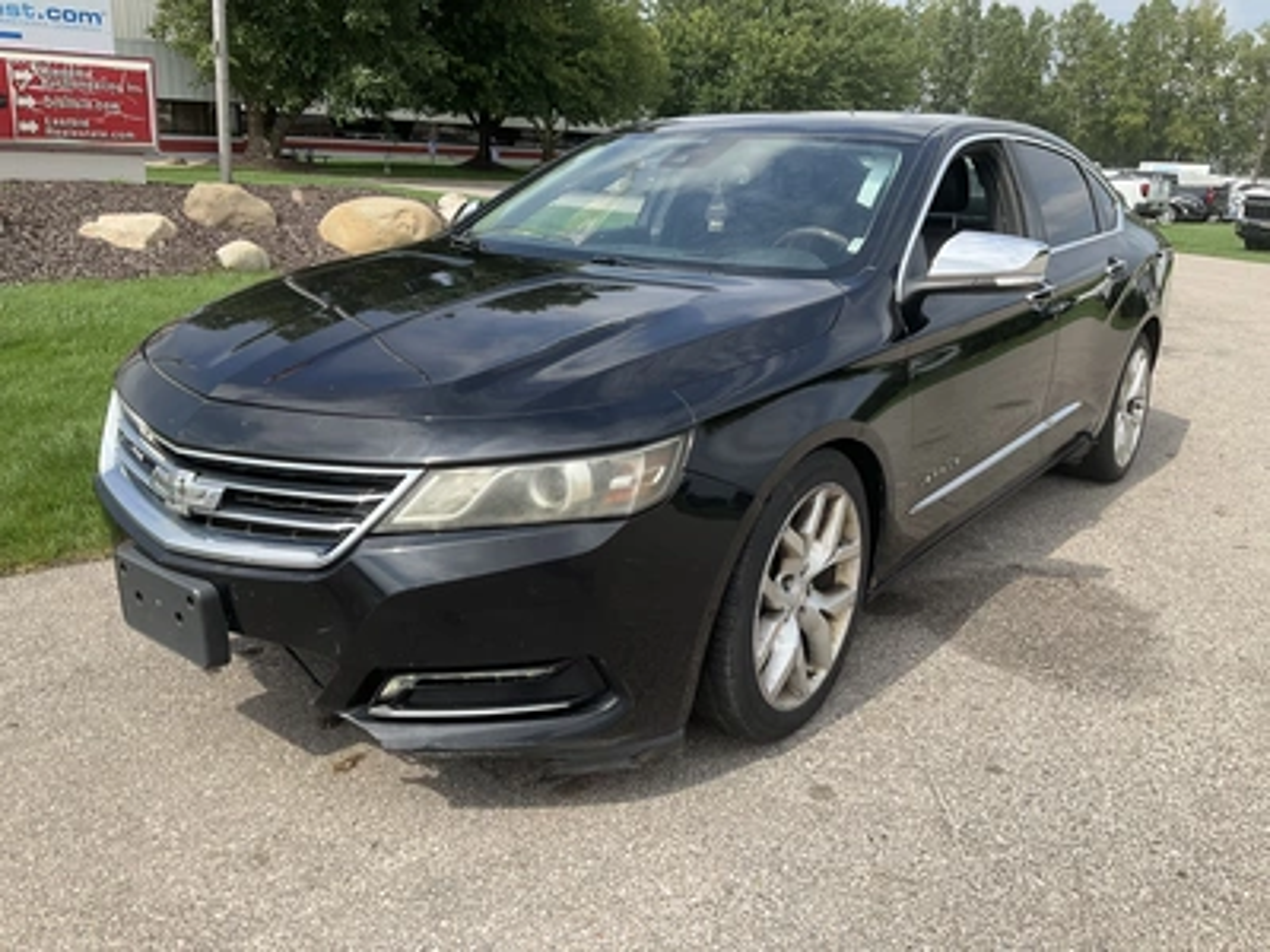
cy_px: 476
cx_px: 635
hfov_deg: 61.7
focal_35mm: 29
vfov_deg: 48.2
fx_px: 1064
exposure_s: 1/1221
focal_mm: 3
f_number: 1.8
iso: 25
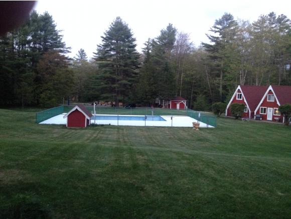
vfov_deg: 40.8
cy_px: 110
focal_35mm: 35
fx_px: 294
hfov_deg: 52.6
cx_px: 146
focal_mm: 4.28
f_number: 2.4
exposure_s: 1/20
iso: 320
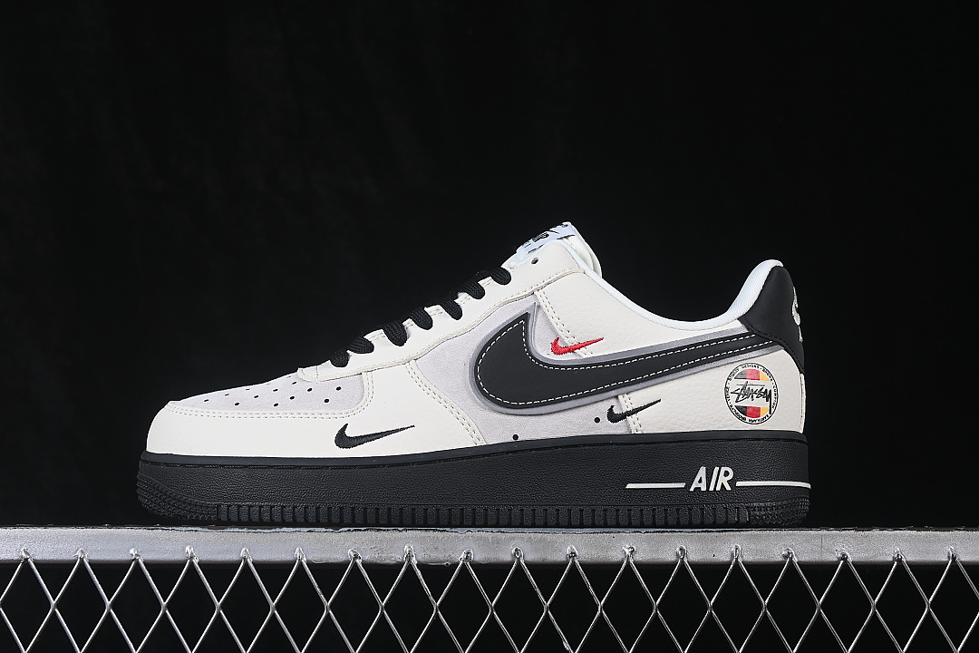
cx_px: 490
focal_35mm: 75
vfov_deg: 18.2
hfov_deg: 27.0
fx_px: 2039
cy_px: 326
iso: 160
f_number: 8
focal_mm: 50
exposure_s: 1/80
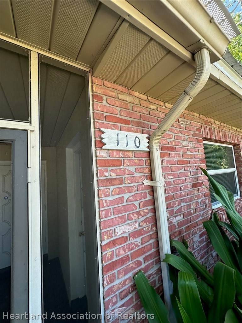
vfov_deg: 102.1
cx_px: 121
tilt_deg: +7.8
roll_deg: +5.0
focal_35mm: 14
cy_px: 162
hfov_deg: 85.7
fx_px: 130
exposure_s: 1/130
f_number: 2.2
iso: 40
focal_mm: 2.22
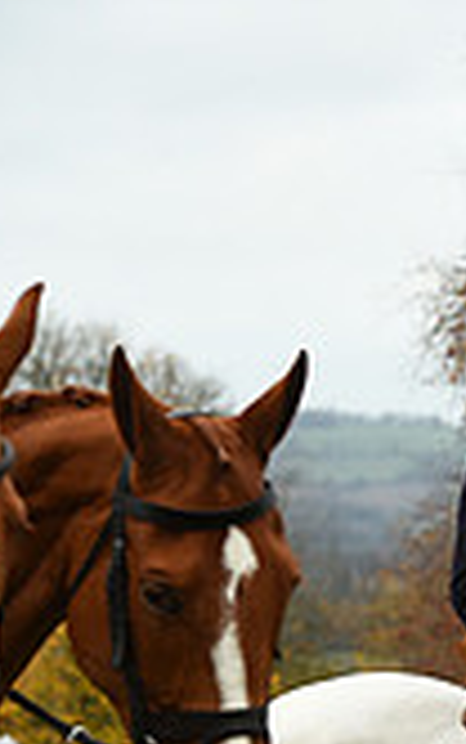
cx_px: 1268
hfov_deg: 3.3
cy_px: 645
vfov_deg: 5.3
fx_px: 8073
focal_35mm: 398
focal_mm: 112
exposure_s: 1/1250
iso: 1250
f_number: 5.6
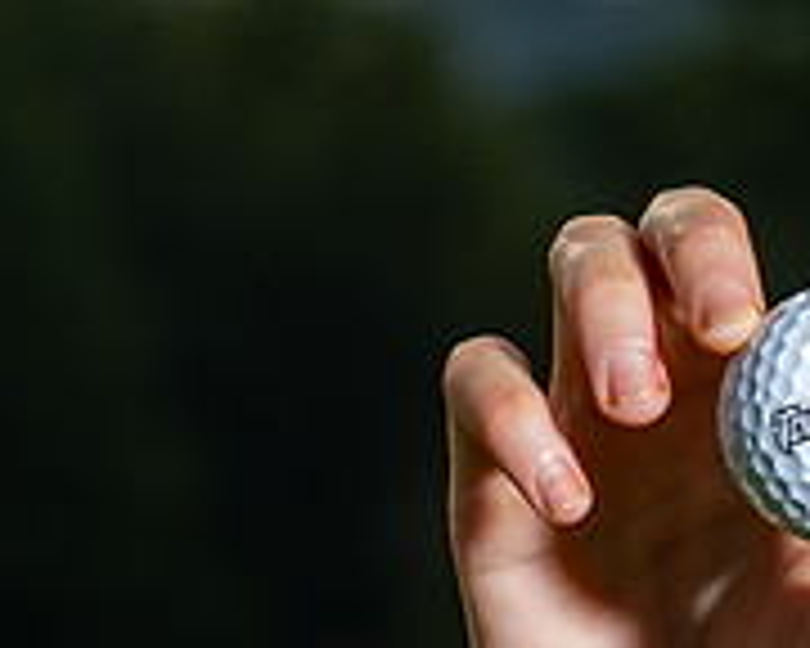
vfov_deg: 2.3
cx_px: 961
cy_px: 594
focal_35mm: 679
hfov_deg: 2.8
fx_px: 16278
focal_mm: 120
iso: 80
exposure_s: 1/250
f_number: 8
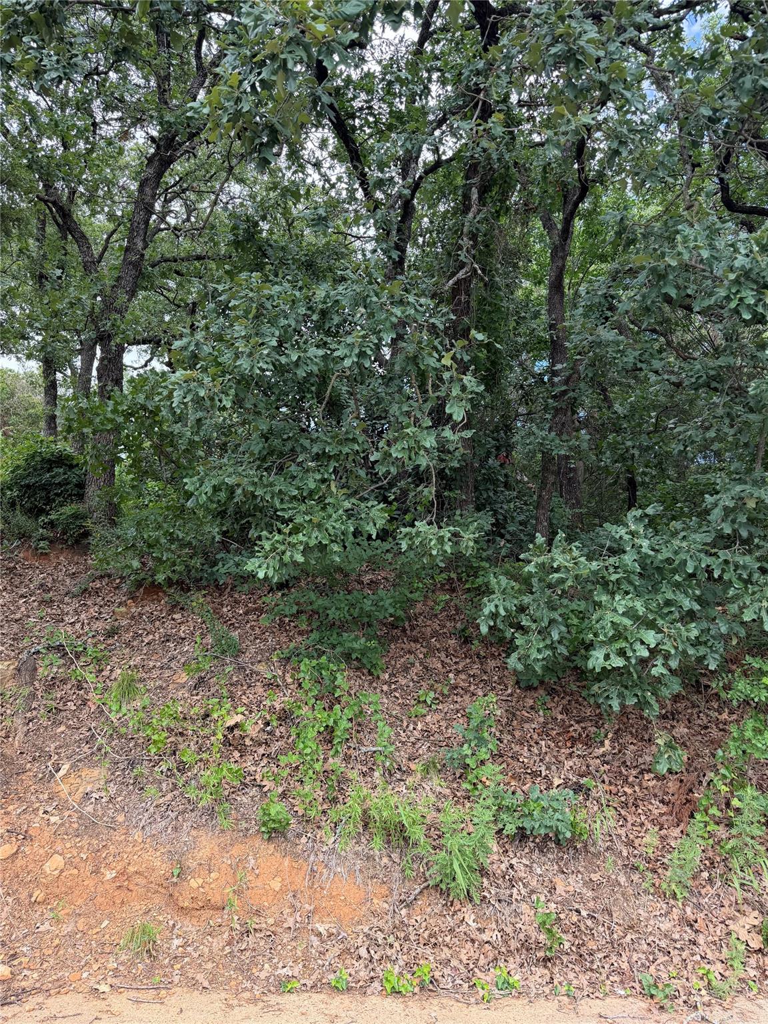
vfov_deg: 71.6
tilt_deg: +10.3
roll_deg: +3.8
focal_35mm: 24
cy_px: 512
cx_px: 384
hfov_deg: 56.8
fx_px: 710
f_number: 1.78
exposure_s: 1/660
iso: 100
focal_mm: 6.76
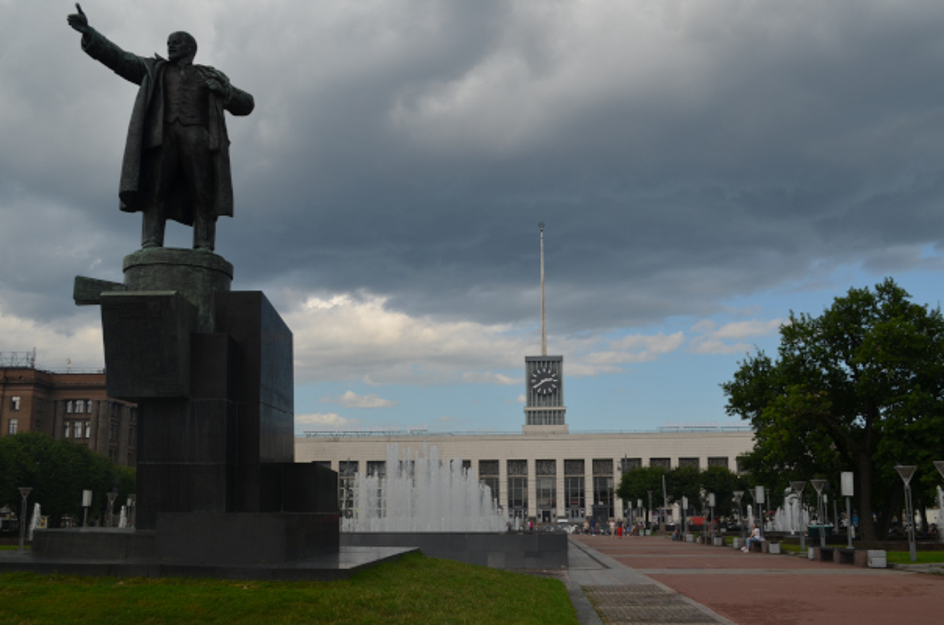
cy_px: 312
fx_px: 942
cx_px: 472
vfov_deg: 36.7
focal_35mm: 36
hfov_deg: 53.2
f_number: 8
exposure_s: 1/250
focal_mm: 24
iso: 100
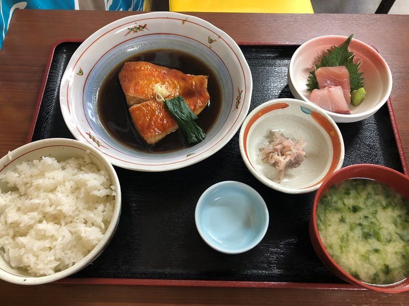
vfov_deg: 49.7
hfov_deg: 63.5
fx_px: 331
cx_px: 204
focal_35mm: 28
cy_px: 153
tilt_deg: -64.8
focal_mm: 3.99
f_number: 1.8
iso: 50
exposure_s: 1/15
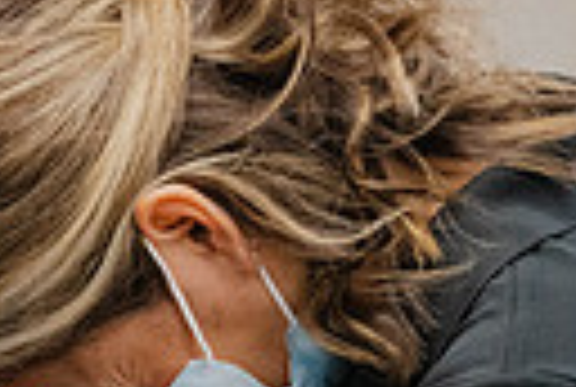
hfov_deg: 9.5
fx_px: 3480
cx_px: 238
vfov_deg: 6.3
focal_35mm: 217
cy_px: 560
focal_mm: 48
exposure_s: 1/200
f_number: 8
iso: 9000
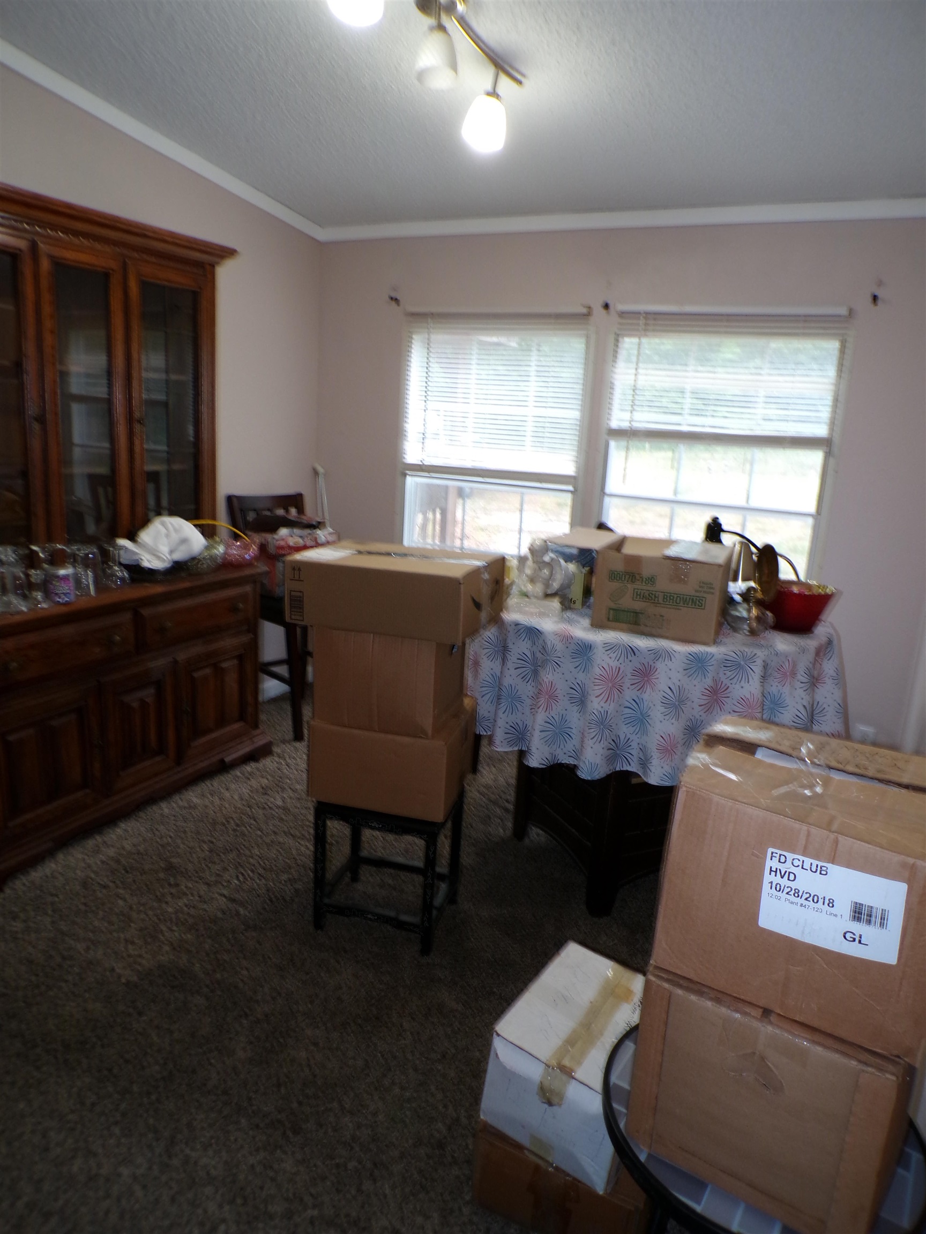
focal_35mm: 24
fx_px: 856
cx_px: 463
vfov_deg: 71.6
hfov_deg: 56.8
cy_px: 617
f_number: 3
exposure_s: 1/26
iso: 200
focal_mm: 4.3
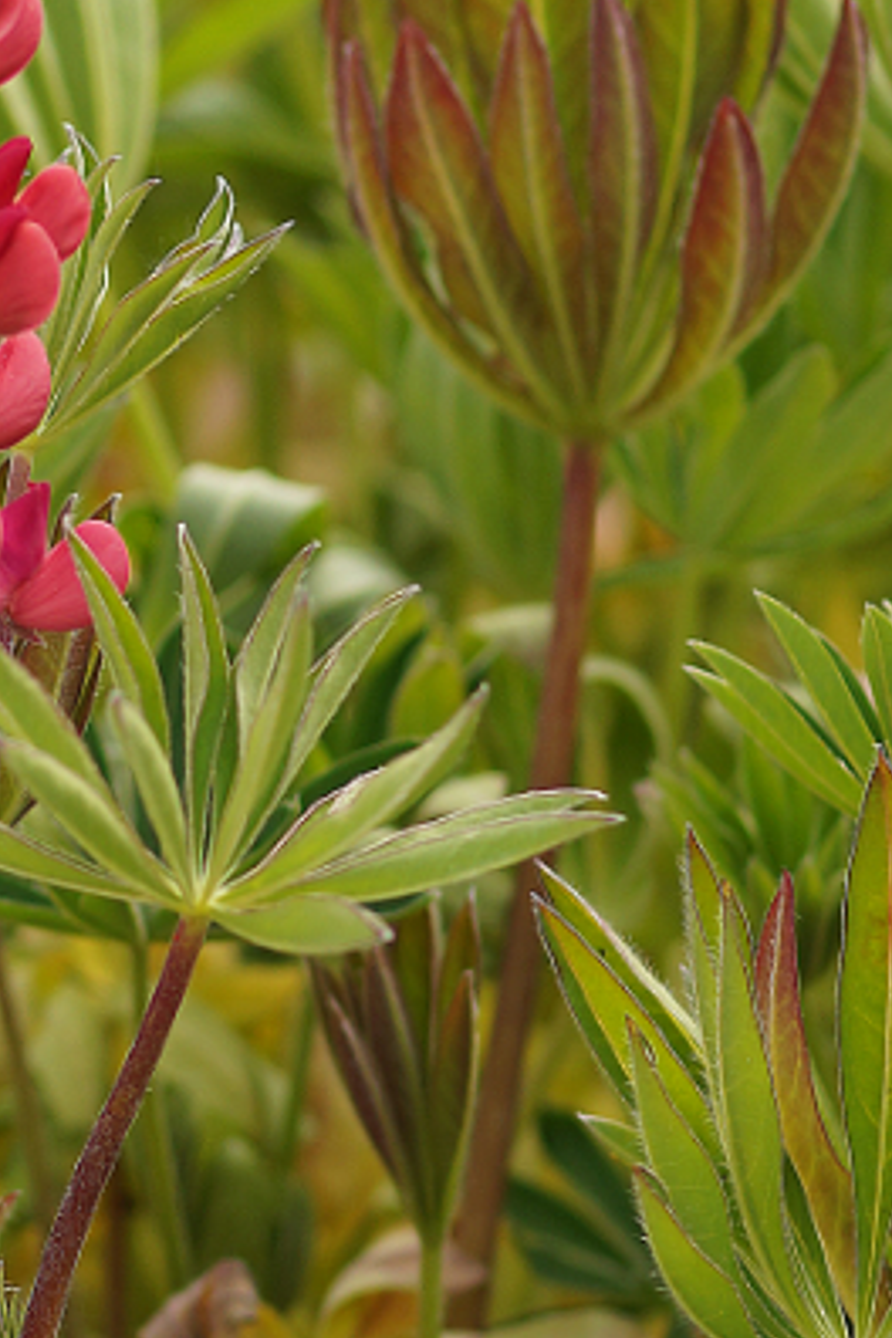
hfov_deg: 3.0
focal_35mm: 454
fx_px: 16872
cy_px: 399
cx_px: -365
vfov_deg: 4.5
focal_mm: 100
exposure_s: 1/400
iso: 100
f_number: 3.5
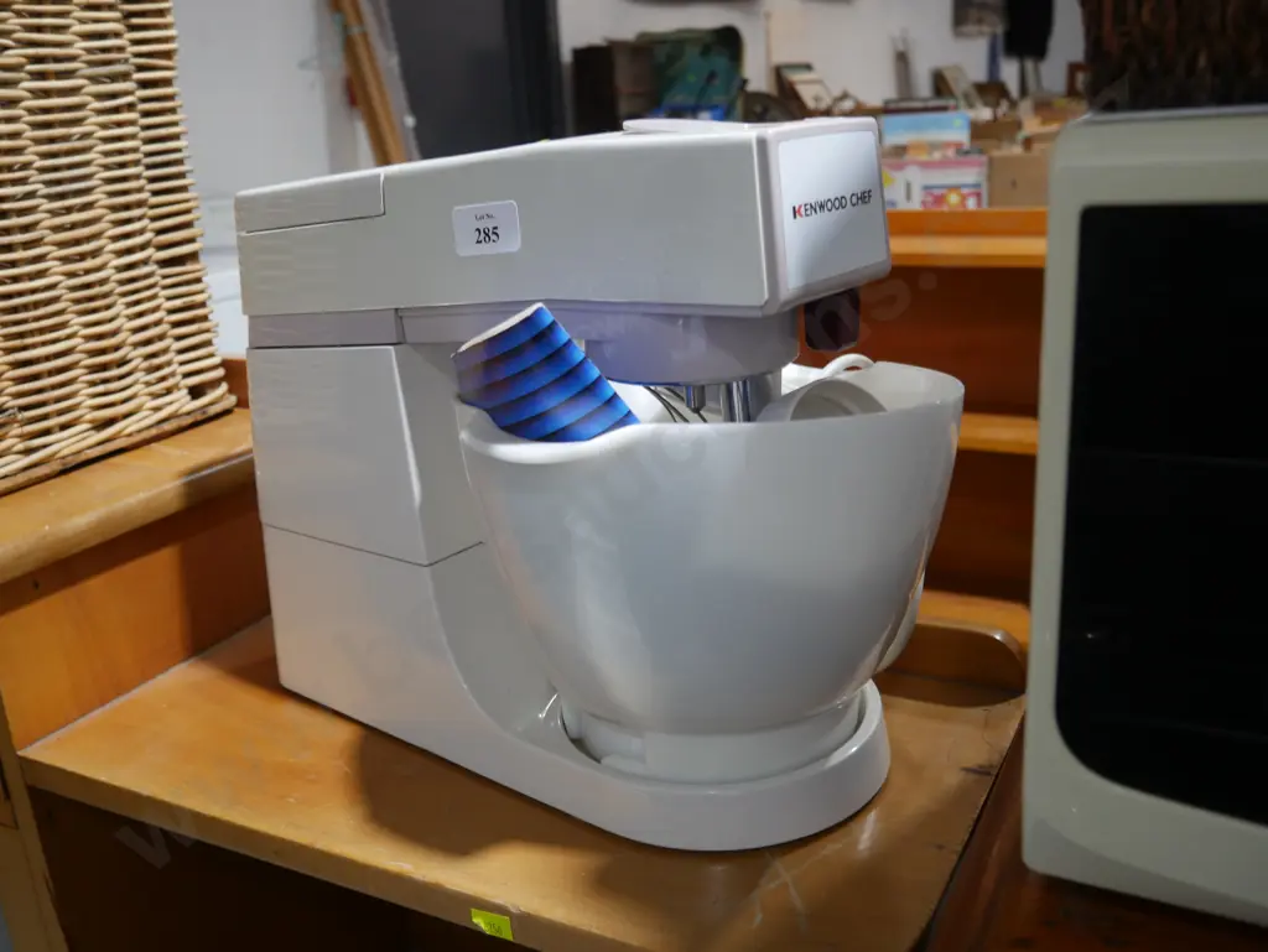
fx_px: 1173
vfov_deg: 44.2
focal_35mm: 32
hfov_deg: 56.8
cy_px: 476
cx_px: 634
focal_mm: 16
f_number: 3.6
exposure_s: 1/60
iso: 320
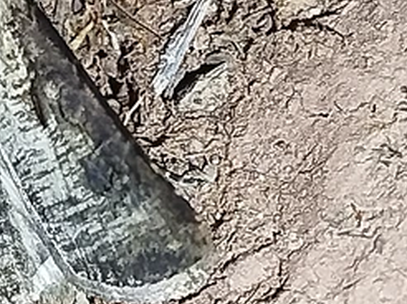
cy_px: 142
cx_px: 53
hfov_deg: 10.0
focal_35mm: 198
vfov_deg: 7.5
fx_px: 2326
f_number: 1.7
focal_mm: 5.31
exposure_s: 1/33
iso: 200
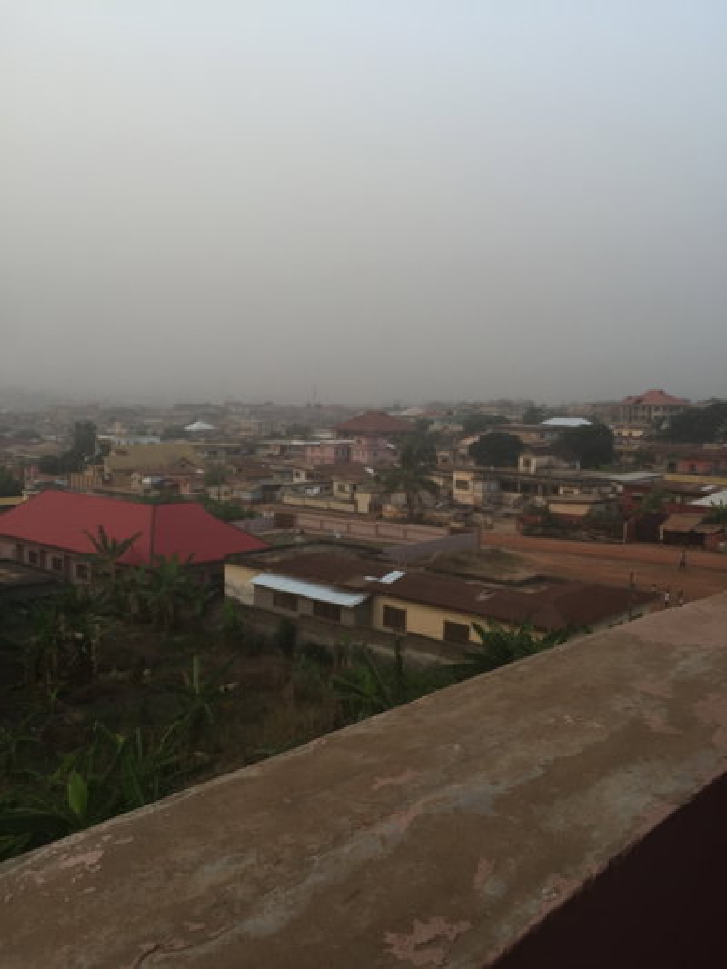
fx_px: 812
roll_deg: +0.1
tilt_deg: -5.8
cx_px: 364
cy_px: 484
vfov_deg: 61.6
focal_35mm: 29
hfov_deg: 48.2
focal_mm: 4.15
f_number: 2.2
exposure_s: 1/100
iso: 32
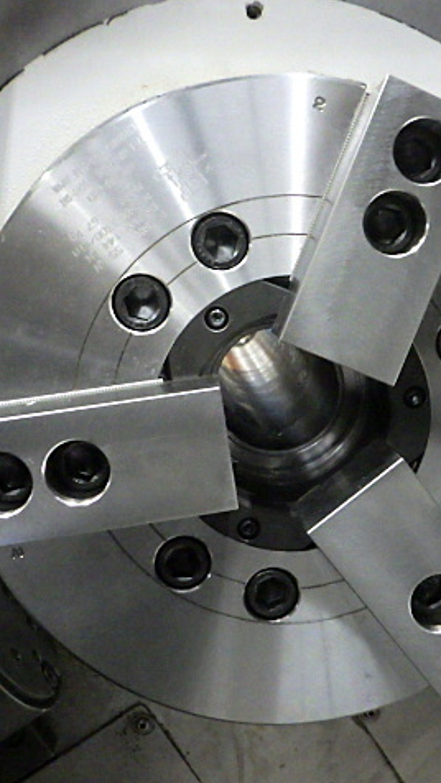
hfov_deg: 28.7
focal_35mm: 41
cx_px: 309
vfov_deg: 49.4
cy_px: 390
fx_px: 852
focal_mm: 5
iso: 1600
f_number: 3.5
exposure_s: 1/30
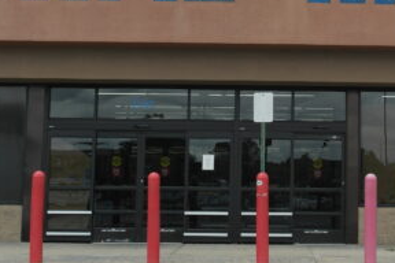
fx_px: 878
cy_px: 56
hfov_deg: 25.0
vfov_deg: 16.9
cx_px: 302
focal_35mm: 80
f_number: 6.3
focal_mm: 20
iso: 100
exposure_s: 1/250
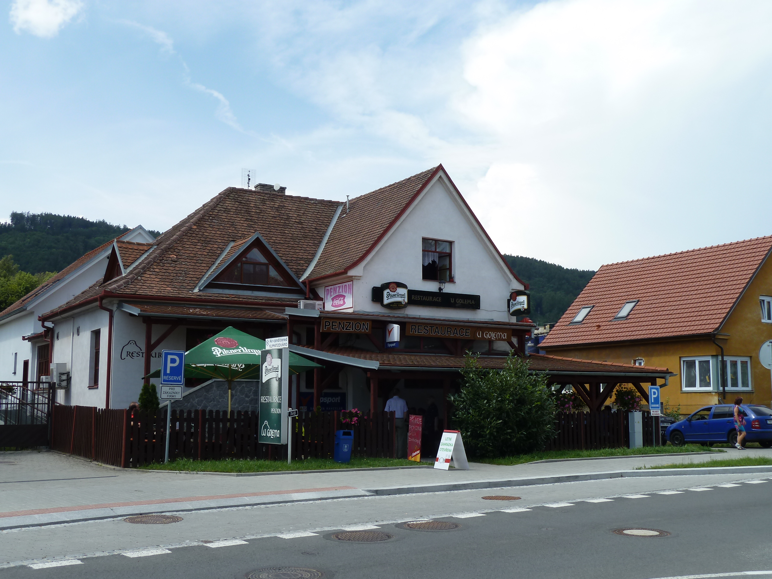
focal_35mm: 40
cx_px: 386
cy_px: 290
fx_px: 892
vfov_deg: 36.0
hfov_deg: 46.8
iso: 80
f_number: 4.5
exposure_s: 1/400
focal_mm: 6.5
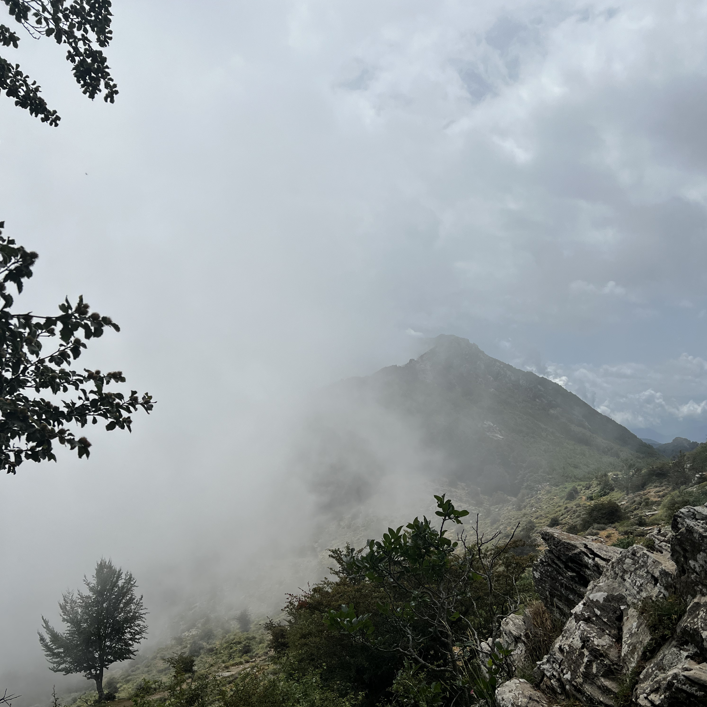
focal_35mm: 31
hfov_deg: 52.5
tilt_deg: -4.9
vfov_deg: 51.7
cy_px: 463
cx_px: 354
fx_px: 716
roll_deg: -1.6
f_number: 1.5
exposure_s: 1/14286
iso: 50
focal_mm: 5.7
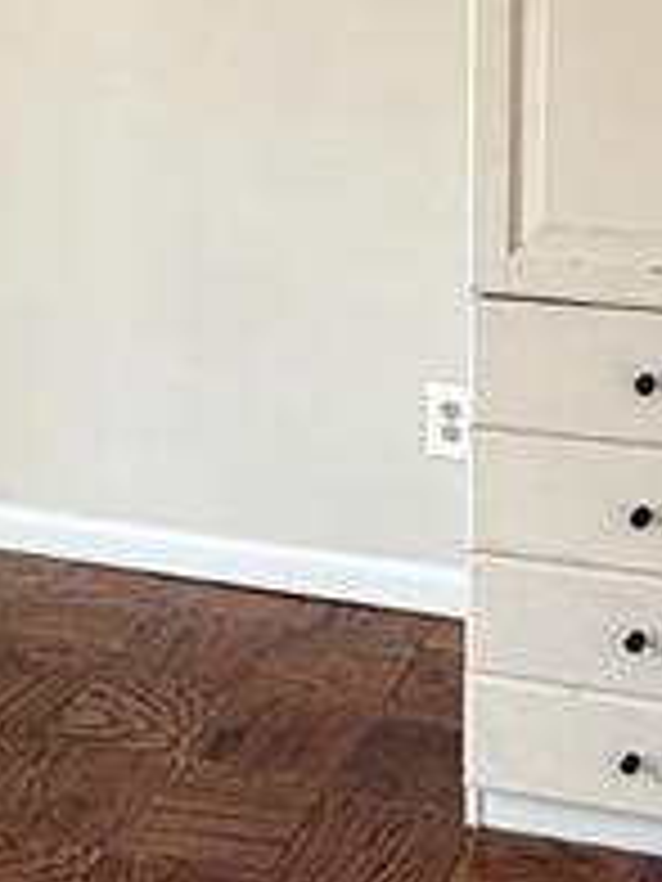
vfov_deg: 25.2
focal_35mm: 77
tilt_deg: -15.3
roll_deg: +0.8
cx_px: 333
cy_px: 302
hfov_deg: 19.1
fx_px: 1963
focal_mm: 2.22
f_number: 2.2
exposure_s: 1/99
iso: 80
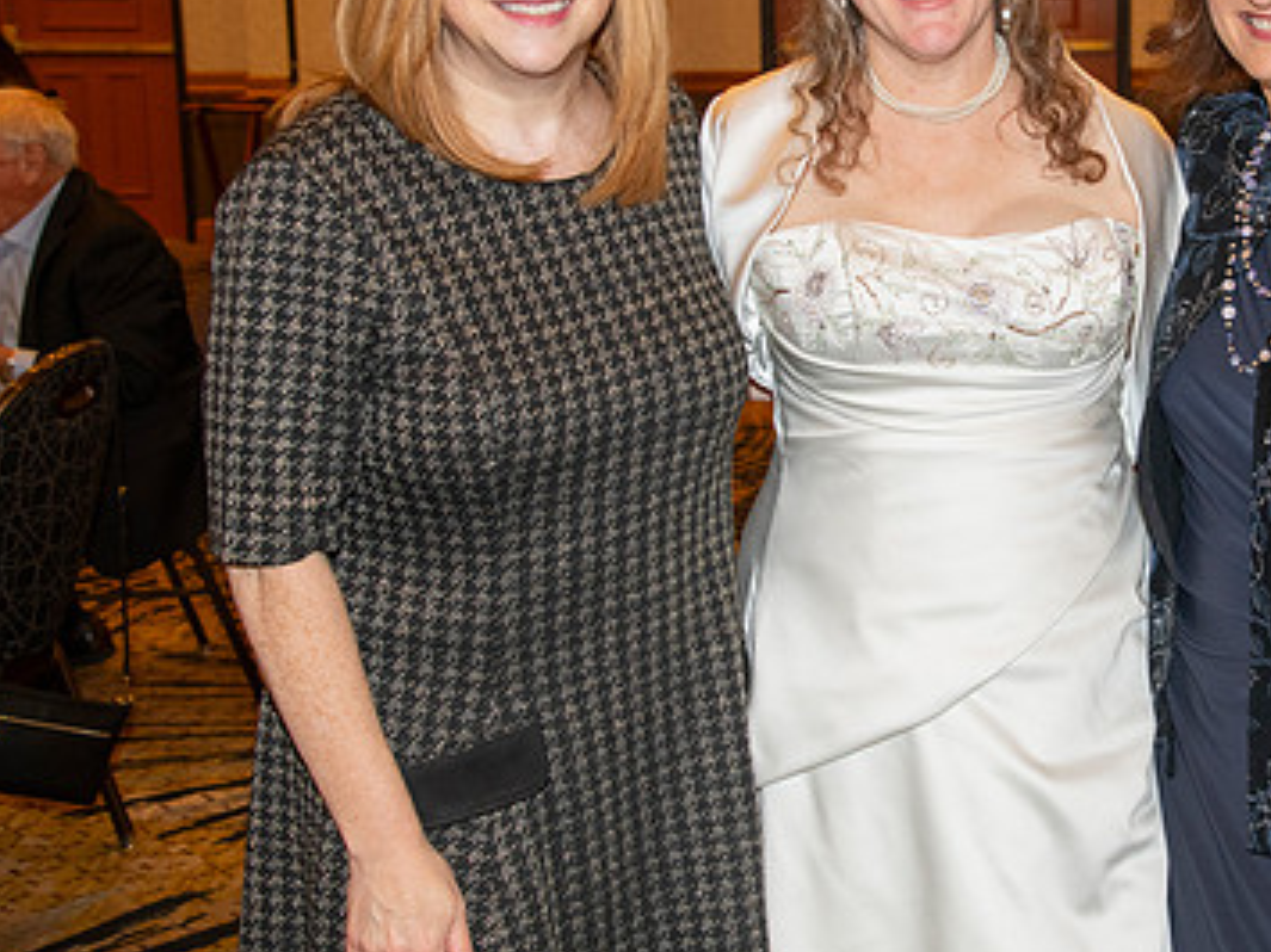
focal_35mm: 66
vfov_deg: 22.1
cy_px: 292
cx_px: 1024
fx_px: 2423
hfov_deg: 28.7
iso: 2000
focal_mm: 42
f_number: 5.6
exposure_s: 1/60
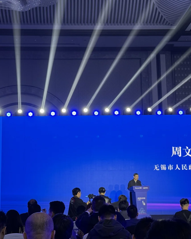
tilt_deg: +9.8
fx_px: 445
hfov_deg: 24.2
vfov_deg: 30.0
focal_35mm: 63
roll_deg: +1.2
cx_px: 91
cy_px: 119
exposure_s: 1/60
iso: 200
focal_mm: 6.76
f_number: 1.78
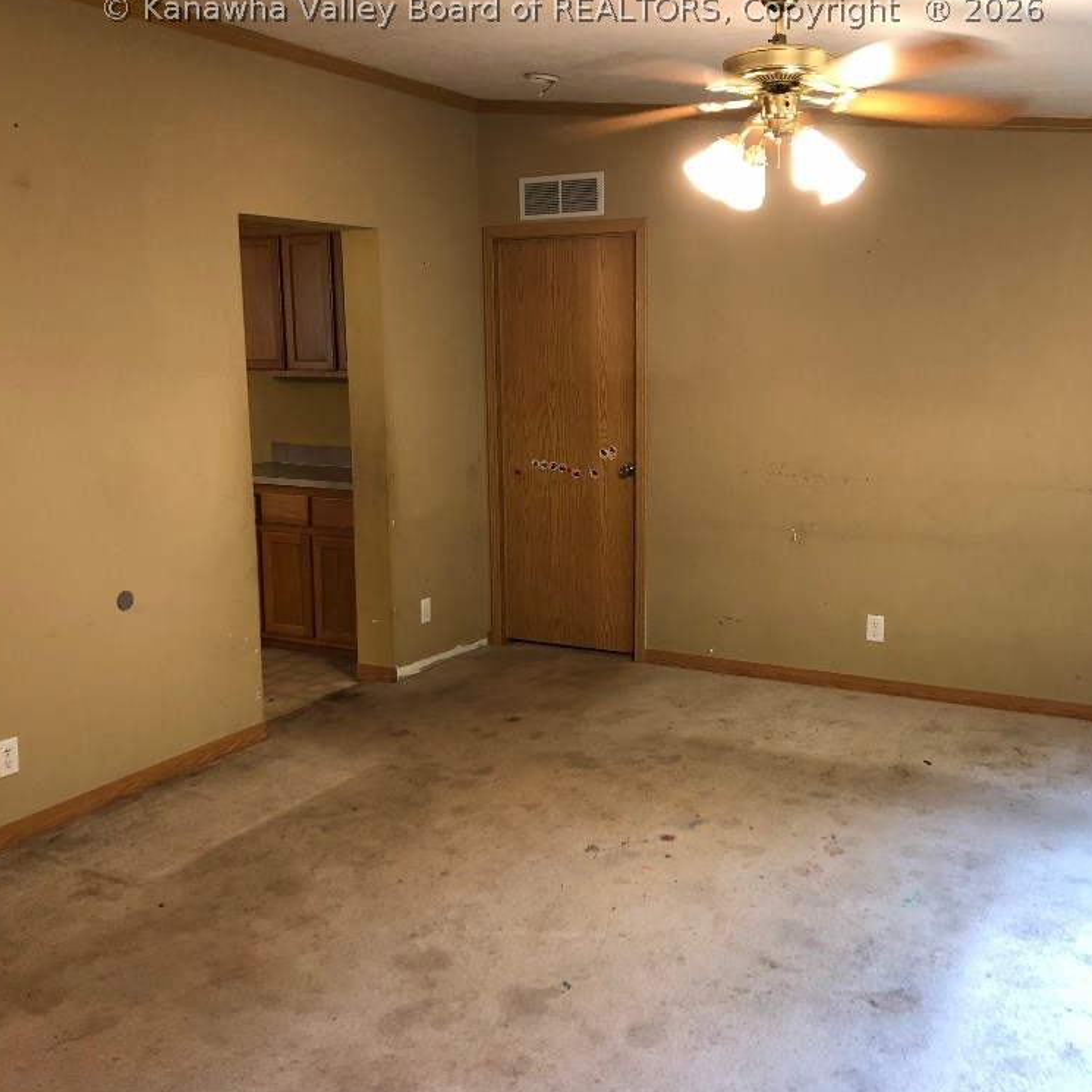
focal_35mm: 34
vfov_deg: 48.5
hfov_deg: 48.4
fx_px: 1213
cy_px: 544
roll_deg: +1.4
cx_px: 572
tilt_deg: -10.3
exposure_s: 1/15
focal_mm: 3.99
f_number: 1.8
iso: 50
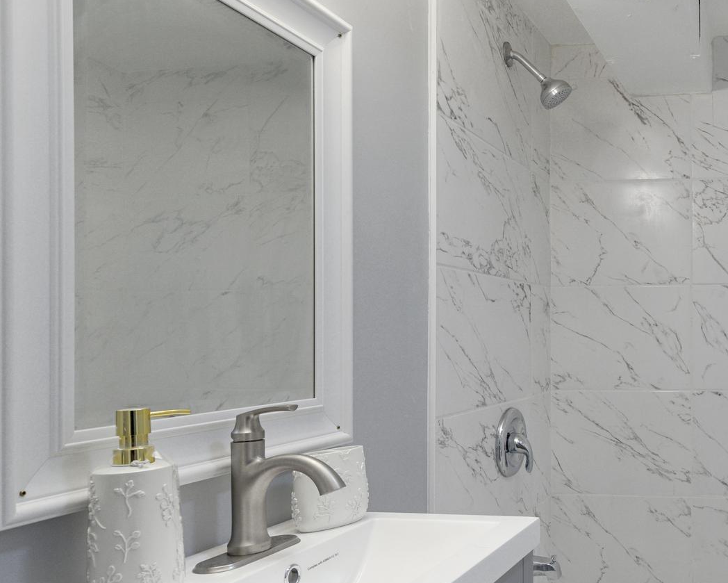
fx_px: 711
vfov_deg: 44.5
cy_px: 323
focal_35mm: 33
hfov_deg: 46.5
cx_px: 706
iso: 400
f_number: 9
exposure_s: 1/5
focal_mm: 18
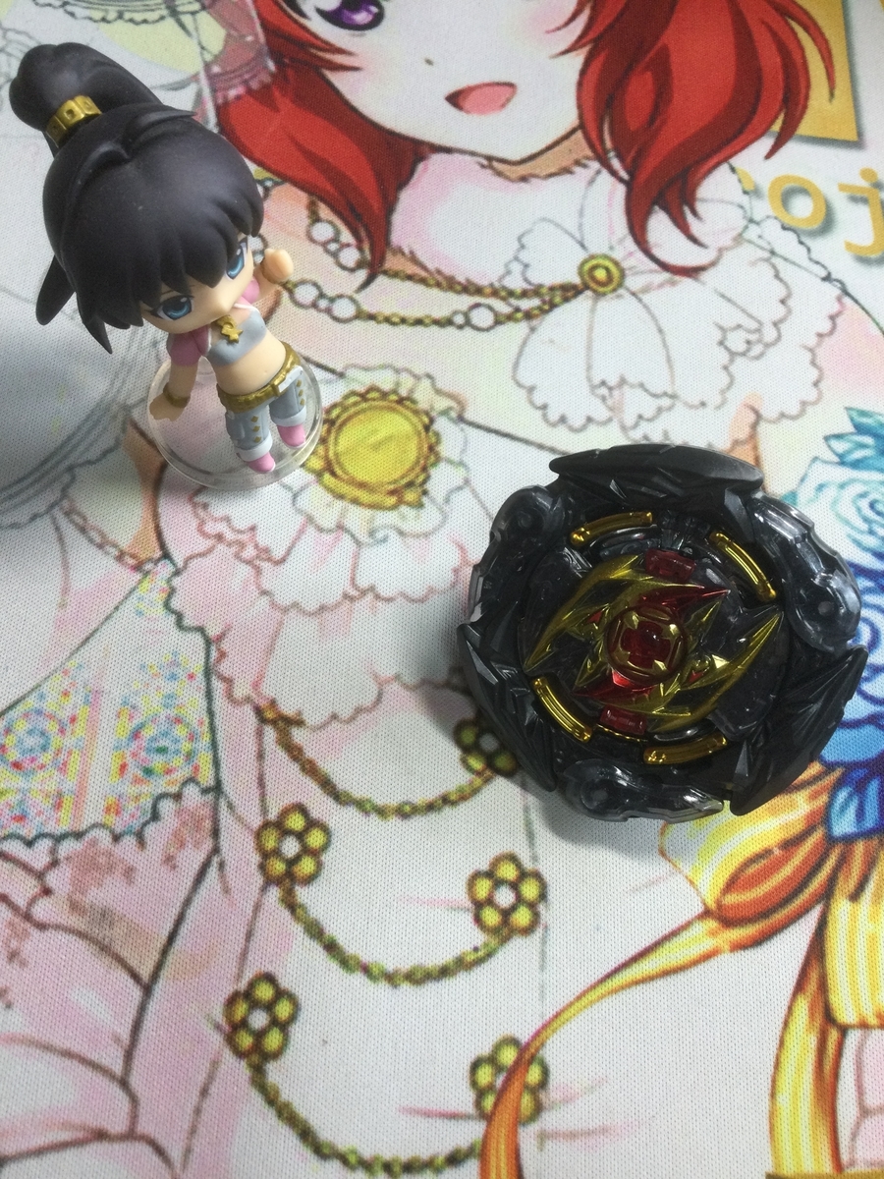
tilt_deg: -66.4
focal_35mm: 31
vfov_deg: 58.4
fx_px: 1056
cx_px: 442
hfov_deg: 45.4
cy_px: 590
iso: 32
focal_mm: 3.3
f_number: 2.4
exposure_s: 1/40
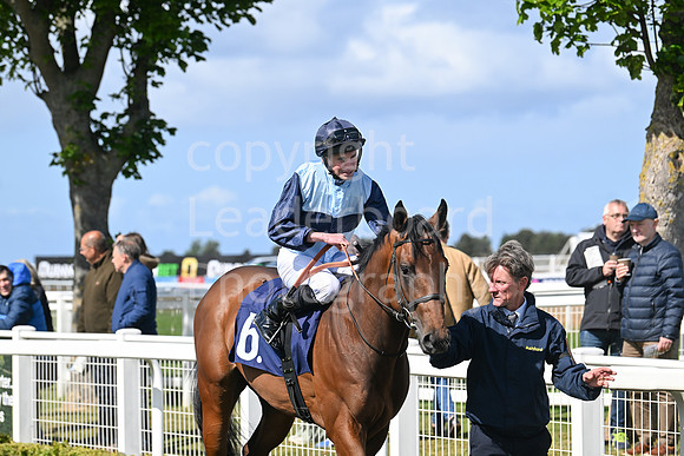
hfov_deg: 13.7
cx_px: 342
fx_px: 2851
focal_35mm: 150
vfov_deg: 9.2
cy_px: 228
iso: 400
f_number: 5.6
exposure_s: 1/2000
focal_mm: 150
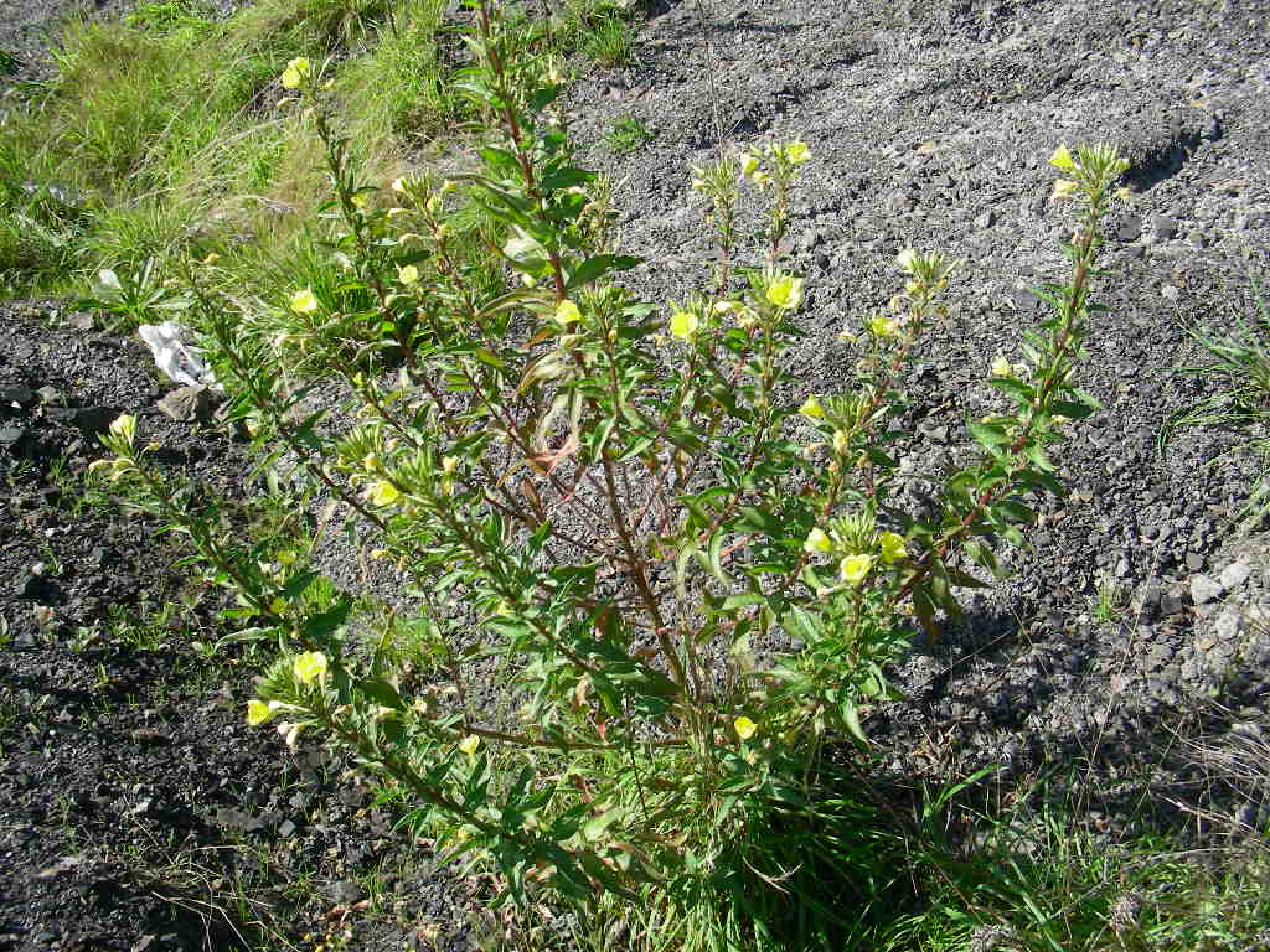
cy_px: 476
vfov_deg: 37.7
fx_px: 1394
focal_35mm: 38
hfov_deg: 49.0
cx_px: 635
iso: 50
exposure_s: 1/306
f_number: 4
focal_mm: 6.3
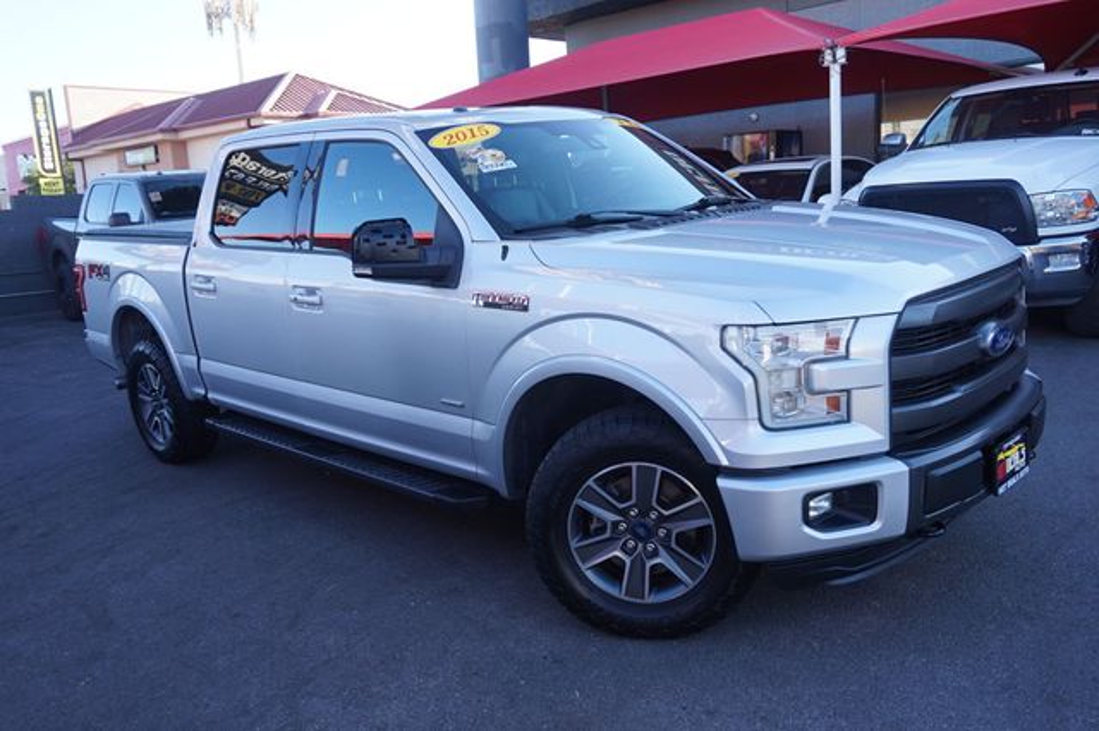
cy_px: 366
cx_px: 550
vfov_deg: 43.6
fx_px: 915
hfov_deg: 62.0
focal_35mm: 30
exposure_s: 1/80
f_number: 5.6
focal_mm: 20
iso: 100
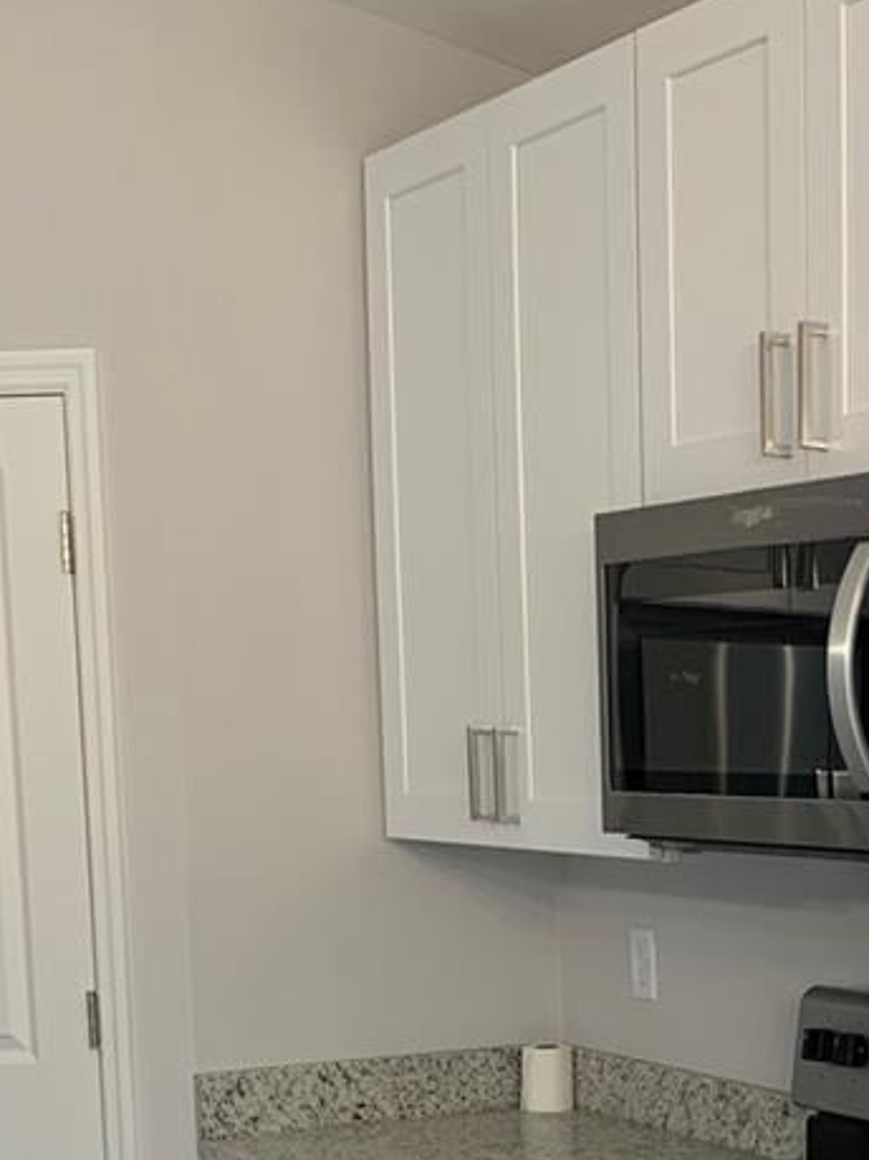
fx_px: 2277
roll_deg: +0.6
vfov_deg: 27.4
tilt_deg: -8.3
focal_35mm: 68
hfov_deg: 20.8
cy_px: 1079
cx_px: 909
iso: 100
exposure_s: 1/120
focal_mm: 4.25
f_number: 1.8
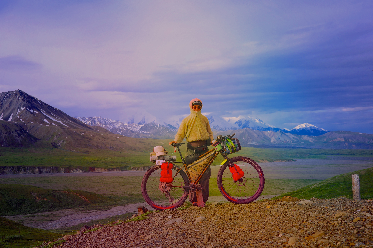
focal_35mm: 40
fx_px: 414
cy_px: 124
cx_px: 186
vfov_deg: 33.4
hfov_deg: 48.5
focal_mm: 26
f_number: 5.6
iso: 200
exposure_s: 1/640
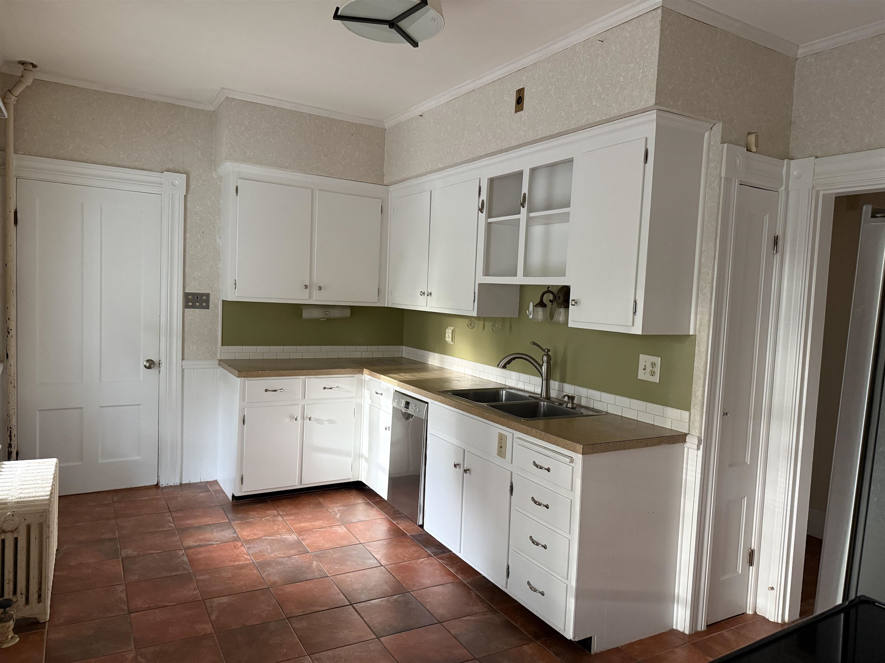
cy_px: 332
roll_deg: -3.0
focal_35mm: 24
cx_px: 442
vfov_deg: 56.8
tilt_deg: -3.1
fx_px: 614
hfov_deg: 71.6
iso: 500
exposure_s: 1/48
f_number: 1.78
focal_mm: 6.76
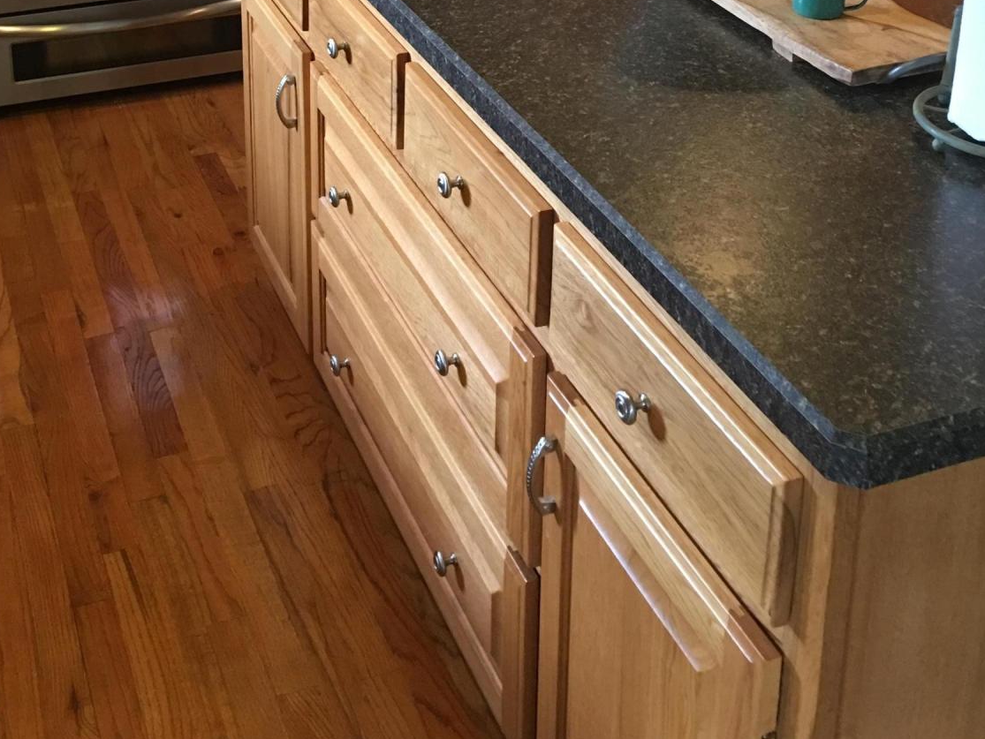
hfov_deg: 36.7
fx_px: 1480
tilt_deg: -15.2
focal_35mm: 52
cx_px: 427
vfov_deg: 25.6
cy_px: -105
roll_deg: +0.7
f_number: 2.2
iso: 80
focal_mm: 4.15
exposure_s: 1/10
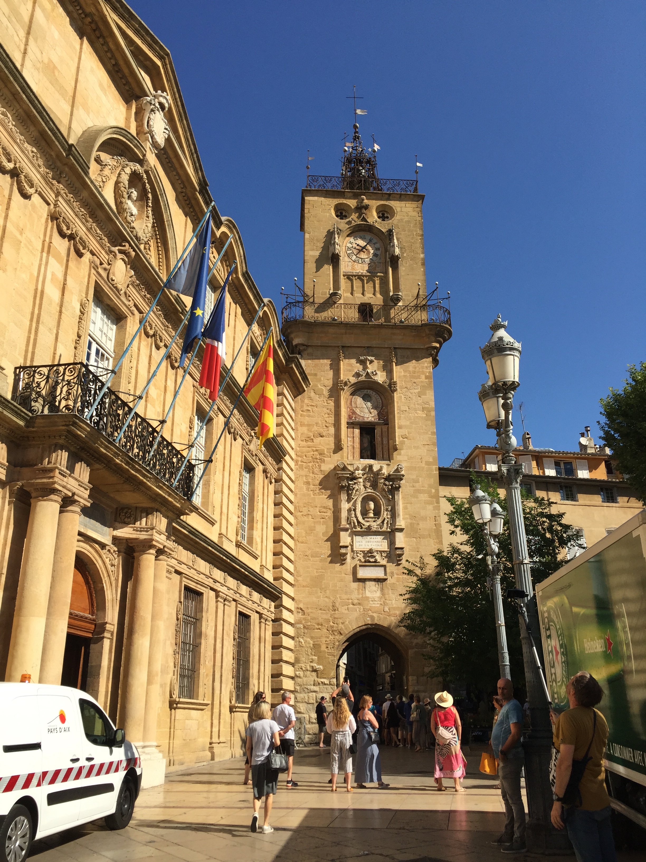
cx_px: 323
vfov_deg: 61.7
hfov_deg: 48.2
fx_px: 722
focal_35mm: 29
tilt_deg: +23.1
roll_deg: +1.0
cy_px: 431
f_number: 2.2
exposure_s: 1/2198
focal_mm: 4.15
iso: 32
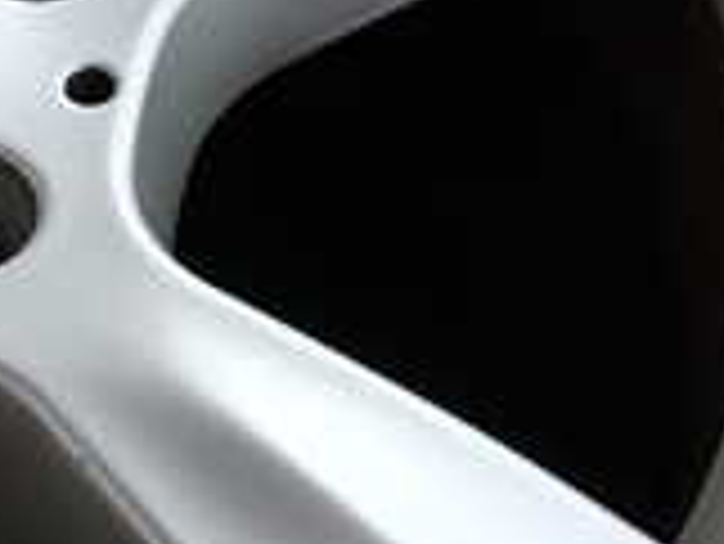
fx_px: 1947
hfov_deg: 19.2
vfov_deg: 15.9
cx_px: -270
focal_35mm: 93
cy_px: 256
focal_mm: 4.5
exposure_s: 1/200
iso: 100
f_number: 2.8
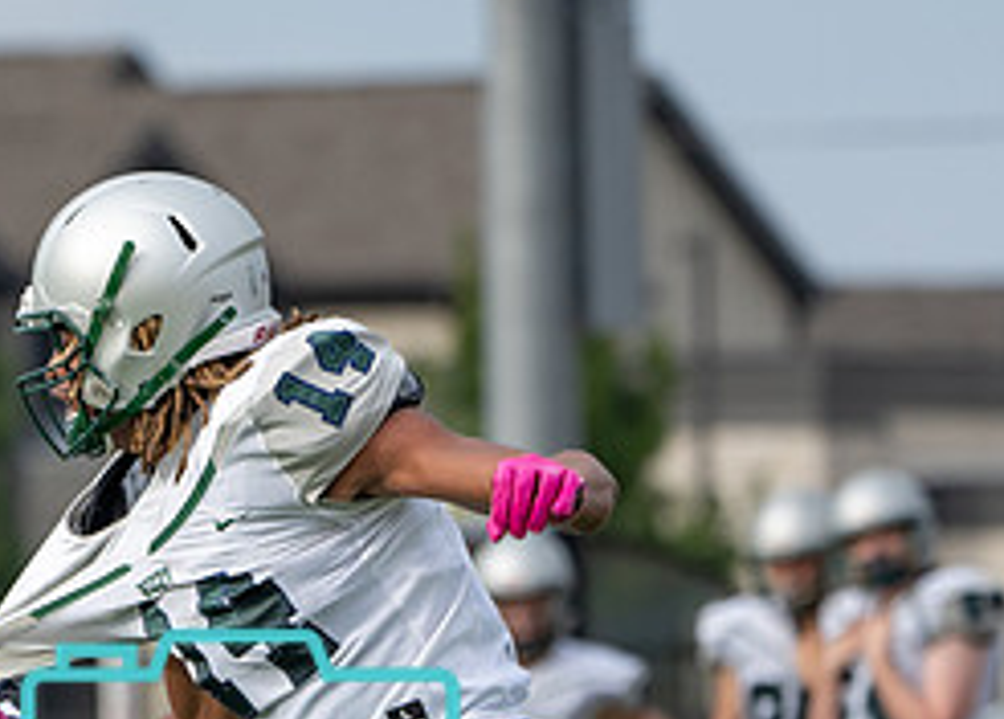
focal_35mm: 785
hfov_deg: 2.6
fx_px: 22396
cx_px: 134
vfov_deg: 1.8
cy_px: 844
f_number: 5.6
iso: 320
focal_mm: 268
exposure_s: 1/1250
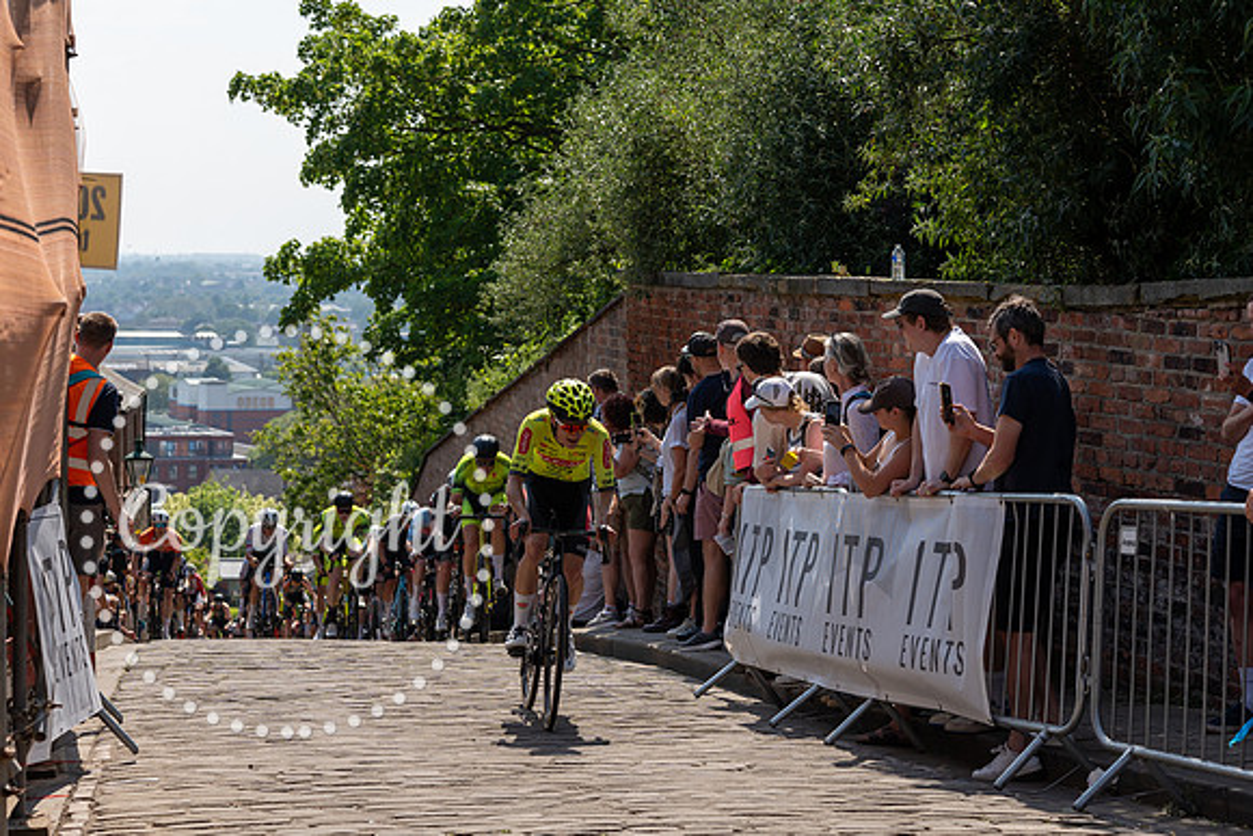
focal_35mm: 81
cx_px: 581
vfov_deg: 16.9
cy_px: 365
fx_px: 2817
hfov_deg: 25.1
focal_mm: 62
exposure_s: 1/1600
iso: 160
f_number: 4
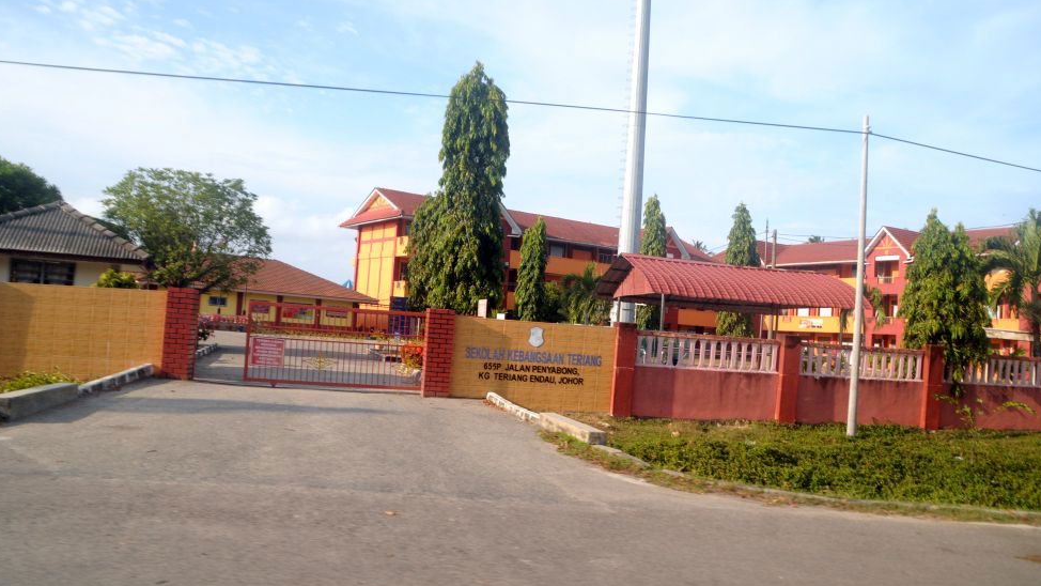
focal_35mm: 29
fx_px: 801
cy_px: 266
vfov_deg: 40.2
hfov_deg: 66.1
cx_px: 528
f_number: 6.3
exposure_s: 1/640
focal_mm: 18
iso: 500
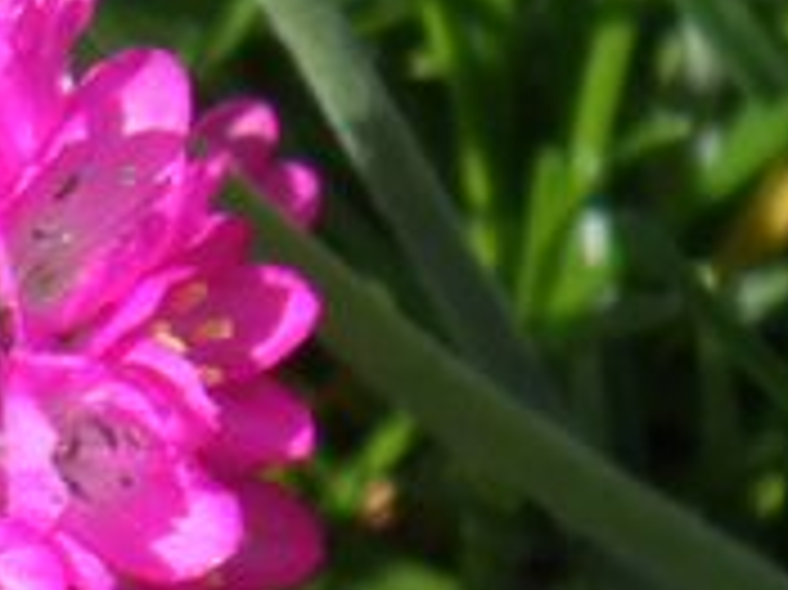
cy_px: 131
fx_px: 21816
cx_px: -1486
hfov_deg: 2.1
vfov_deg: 1.5
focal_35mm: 959
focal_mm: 25
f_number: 5.5
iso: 125
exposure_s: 1/320
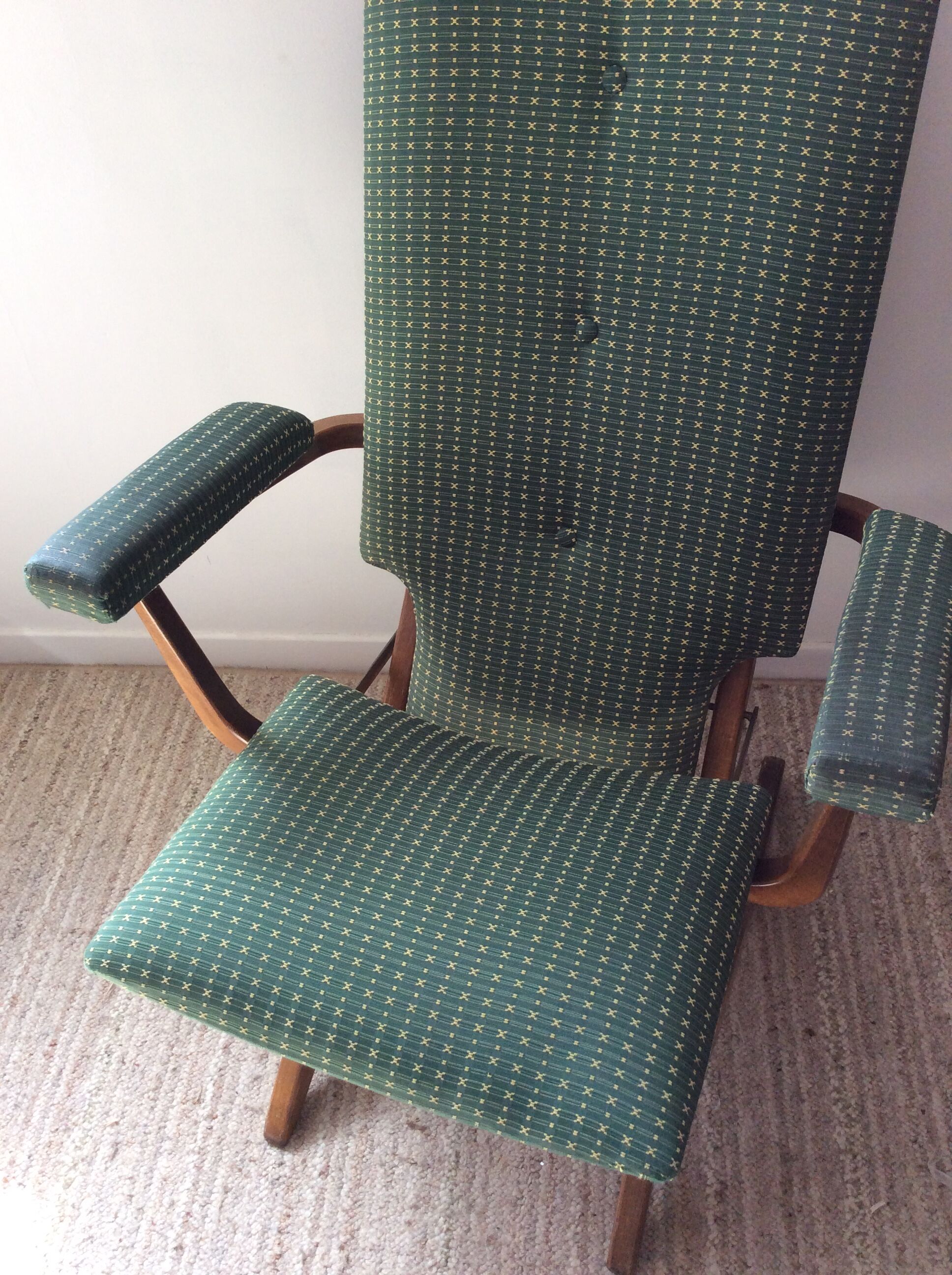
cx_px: 476
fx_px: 1177
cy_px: 638
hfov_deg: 44.1
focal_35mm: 32
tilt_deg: -45.5
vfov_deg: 56.9
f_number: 2.4
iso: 64
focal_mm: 3.3
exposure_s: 1/100
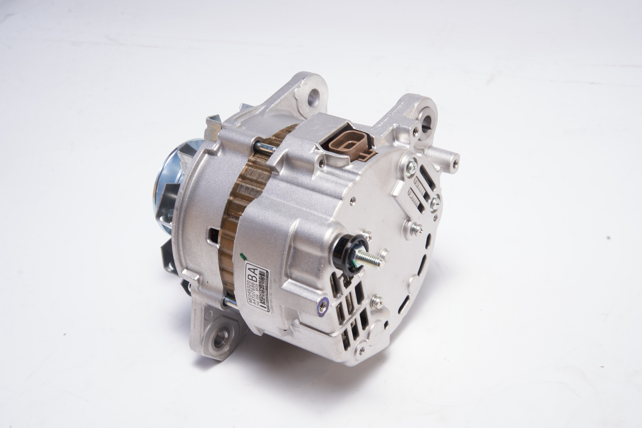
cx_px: 321
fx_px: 767
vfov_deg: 31.2
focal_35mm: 43
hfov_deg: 45.4
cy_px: 214
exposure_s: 1/100
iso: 80
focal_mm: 43
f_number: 14
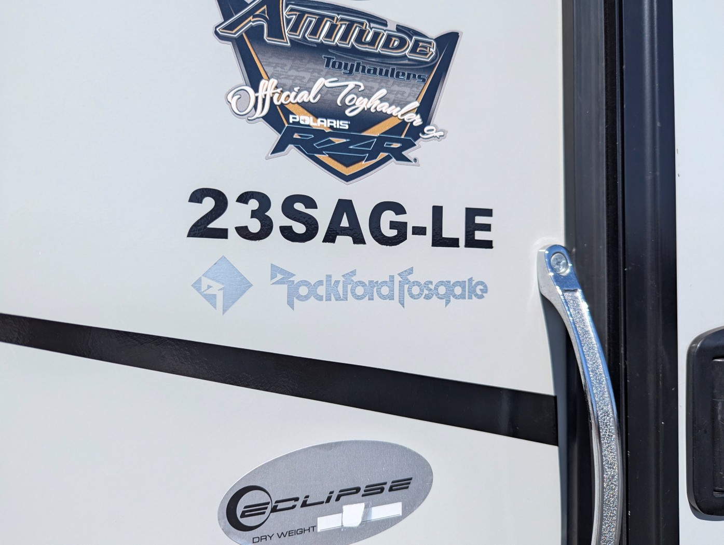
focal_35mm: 24
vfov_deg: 56.9
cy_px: 272
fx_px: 503
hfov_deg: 71.5
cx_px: 362
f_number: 1.85
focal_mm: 6.81
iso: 62
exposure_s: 1/3425
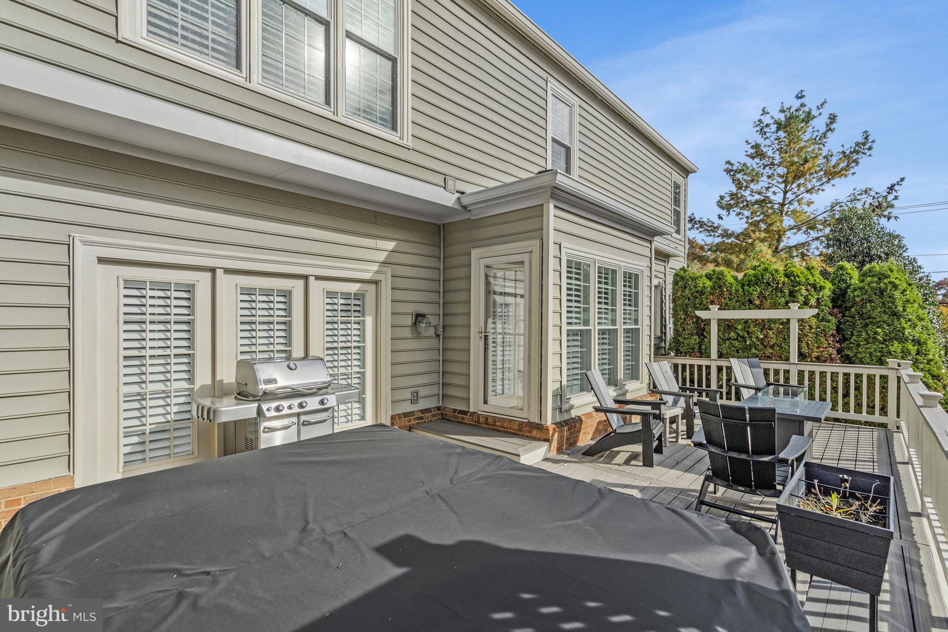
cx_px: 474
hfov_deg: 96.7
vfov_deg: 73.7
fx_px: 421
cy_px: 316
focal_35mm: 16
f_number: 7.1
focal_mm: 16
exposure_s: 1/1600
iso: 1250
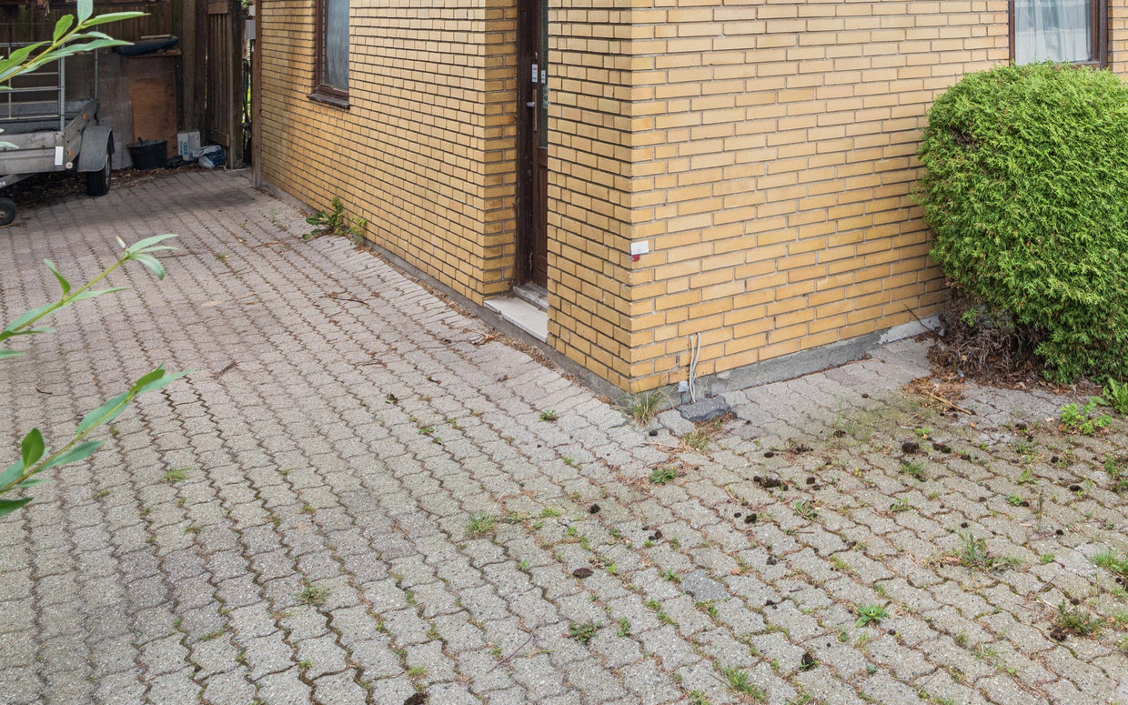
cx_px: 849
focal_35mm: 37
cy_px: -72
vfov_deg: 30.7
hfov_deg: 50.5
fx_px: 1137
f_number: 10
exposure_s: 1/50
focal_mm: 15
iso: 200
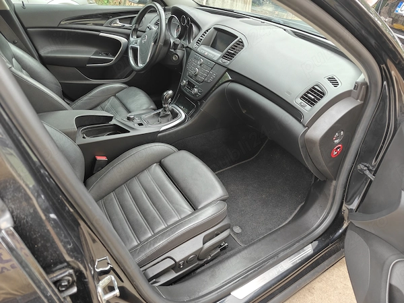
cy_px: 152
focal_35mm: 23
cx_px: 202
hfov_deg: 73.9
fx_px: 268
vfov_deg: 58.9
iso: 250
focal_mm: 6.06
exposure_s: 1/131
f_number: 1.6
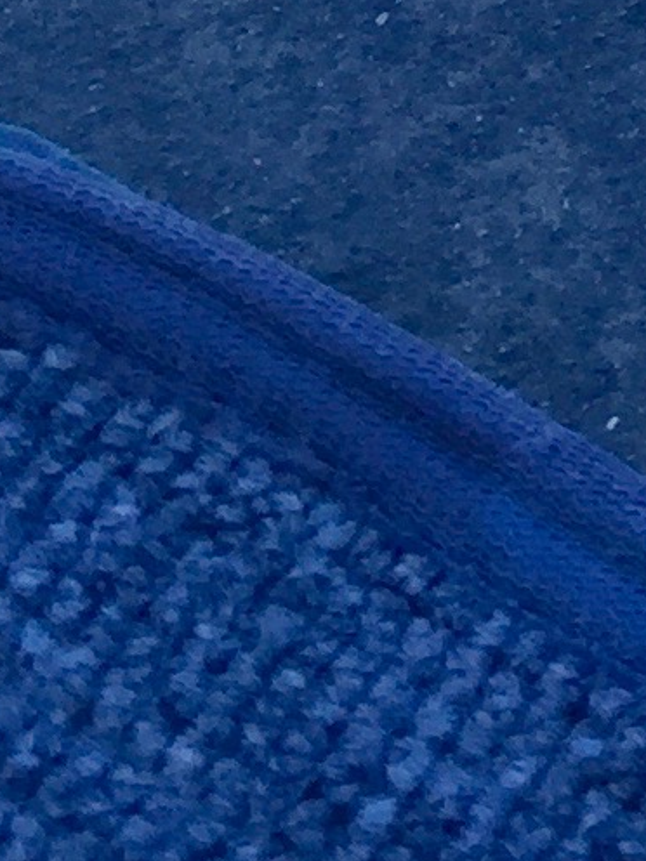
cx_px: 1547
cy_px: -1548
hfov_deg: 7.3
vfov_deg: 8.8
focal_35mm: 191
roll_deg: +0.4
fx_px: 4753
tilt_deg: -35.6
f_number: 2.2
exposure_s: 1/217
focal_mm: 4.15
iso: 32
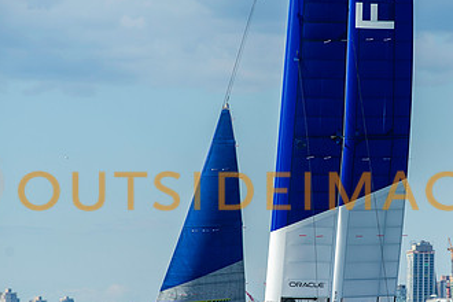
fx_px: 4504
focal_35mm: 358
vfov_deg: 3.8
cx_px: 313
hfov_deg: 5.8
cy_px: 182
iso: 400
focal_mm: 200
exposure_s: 1/1600
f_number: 5.6
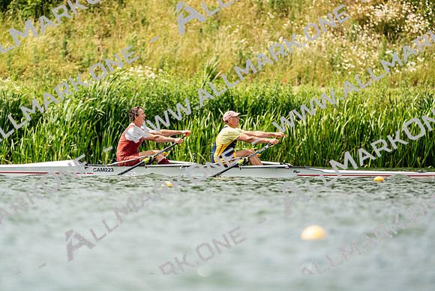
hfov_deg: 3.4
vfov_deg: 2.3
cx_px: 218
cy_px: 146
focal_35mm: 600
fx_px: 7251
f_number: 6.3
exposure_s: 1/2000
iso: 320
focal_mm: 600
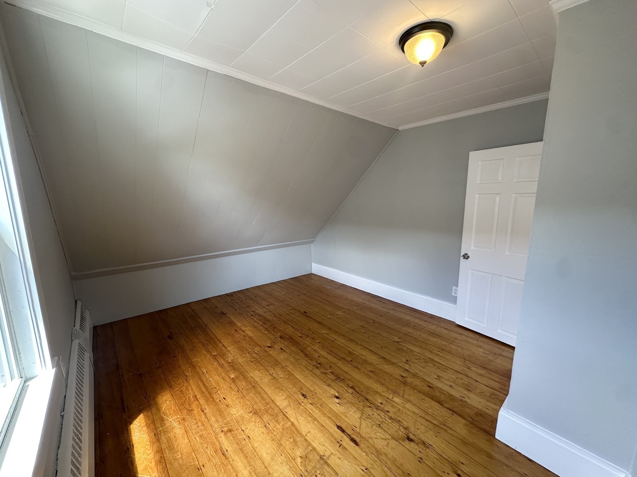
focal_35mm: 14
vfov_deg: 85.7
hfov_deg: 102.1
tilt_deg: -9.6
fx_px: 258
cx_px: 318
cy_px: 238
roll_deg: +0.2
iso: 200
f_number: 2.2
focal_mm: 2.22
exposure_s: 1/120
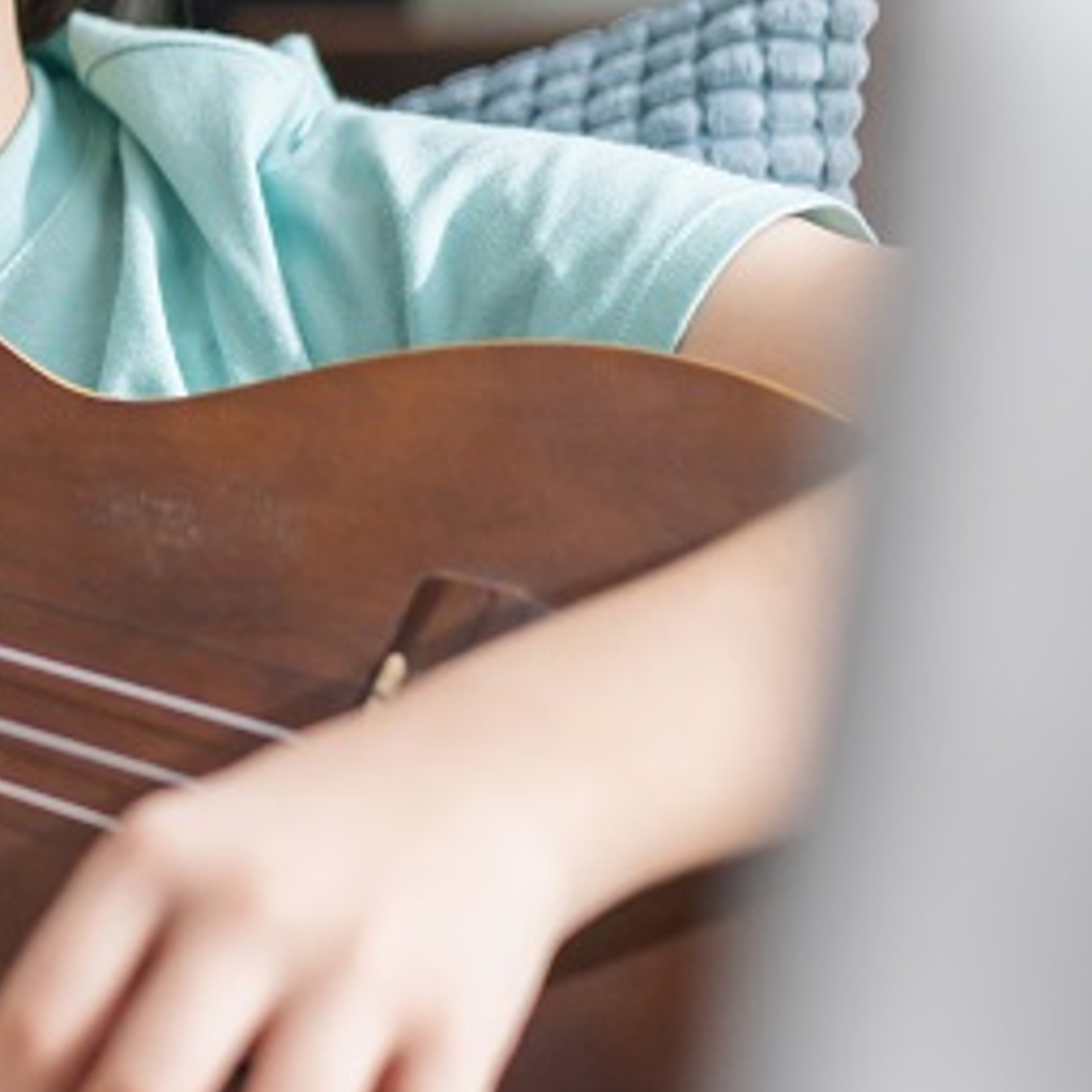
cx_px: -1002
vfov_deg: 6.2
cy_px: 275
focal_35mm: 282
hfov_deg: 6.1
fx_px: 10065
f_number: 1.8
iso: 500
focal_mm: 85
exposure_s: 1/640
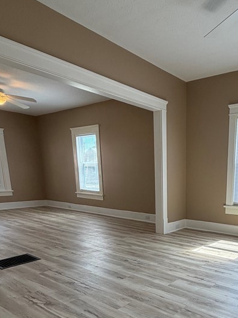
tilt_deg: -12.4
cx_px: 193
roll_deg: -0.5
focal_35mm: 27
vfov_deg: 62.3
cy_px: 231
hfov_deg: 48.3
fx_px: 248
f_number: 2.2
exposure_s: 1/121
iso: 80
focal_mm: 2.22
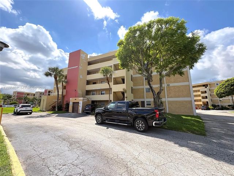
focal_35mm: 14
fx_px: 95
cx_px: 117
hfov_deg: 102.1
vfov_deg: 85.7
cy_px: 88
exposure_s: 1/1217
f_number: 2.2
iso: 64
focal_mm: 2.22
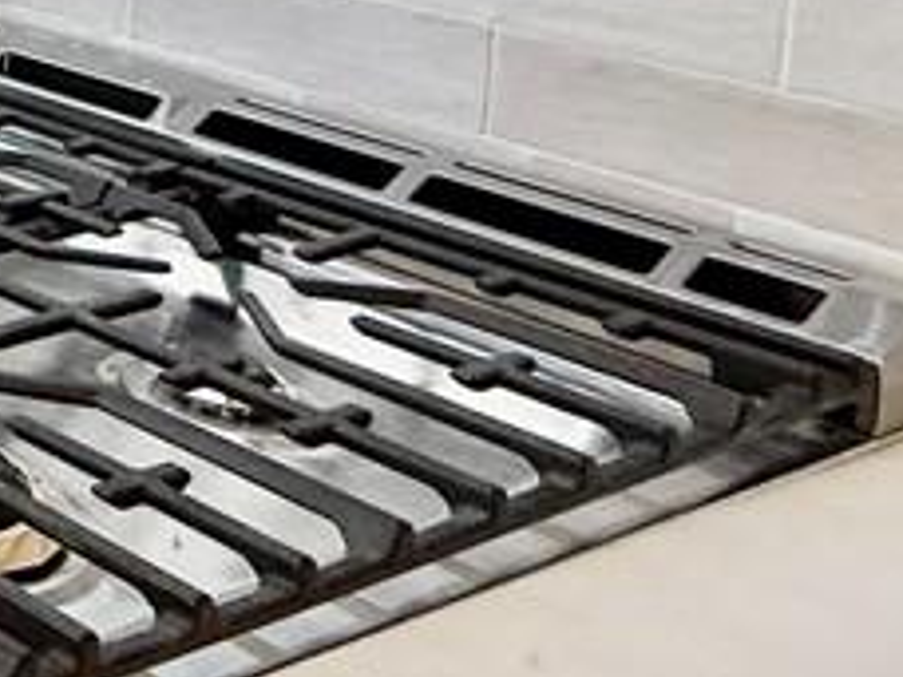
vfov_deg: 20.3
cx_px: -1046
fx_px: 1643
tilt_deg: -4.7
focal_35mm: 63
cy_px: -309
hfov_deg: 17.4
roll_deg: +0.9
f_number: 2.2
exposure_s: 1/120
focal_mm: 2.22
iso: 64
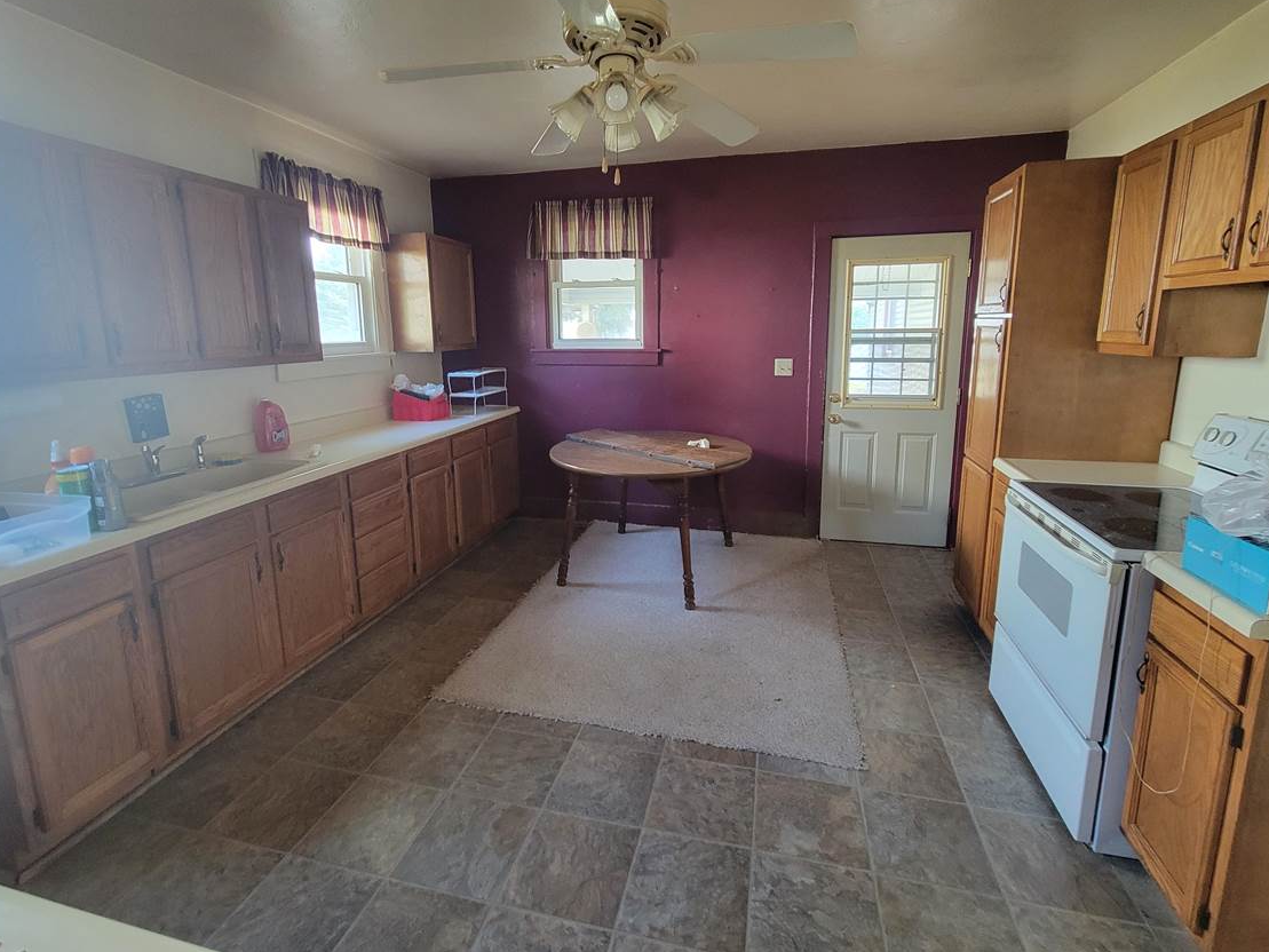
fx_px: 550
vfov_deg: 81.6
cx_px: 627
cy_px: 442
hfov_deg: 98.2
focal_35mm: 15
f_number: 2.2
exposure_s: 1/30
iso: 400
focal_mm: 2.2
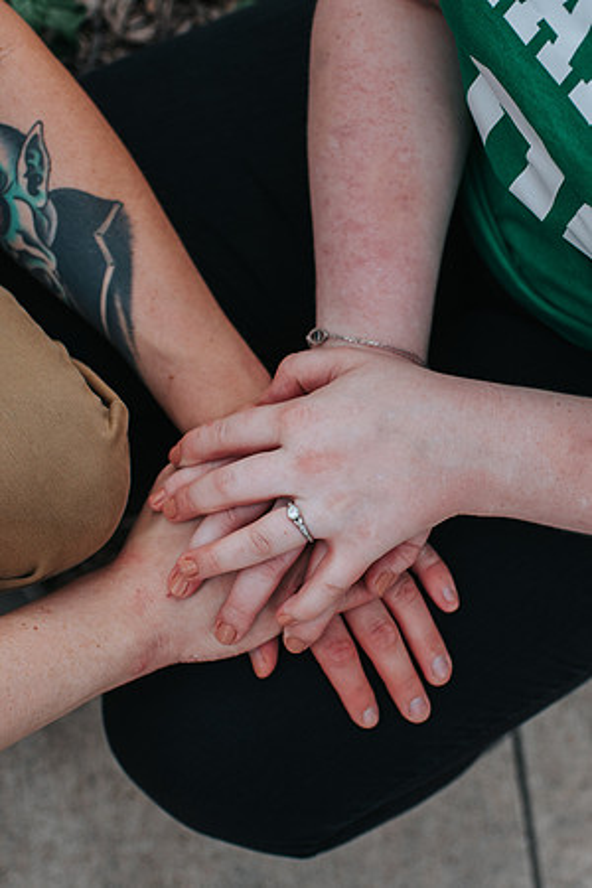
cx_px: 343
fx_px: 1294
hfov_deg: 25.7
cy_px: 444
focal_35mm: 52
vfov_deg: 37.9
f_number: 3.2
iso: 560
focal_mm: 35
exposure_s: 1/800
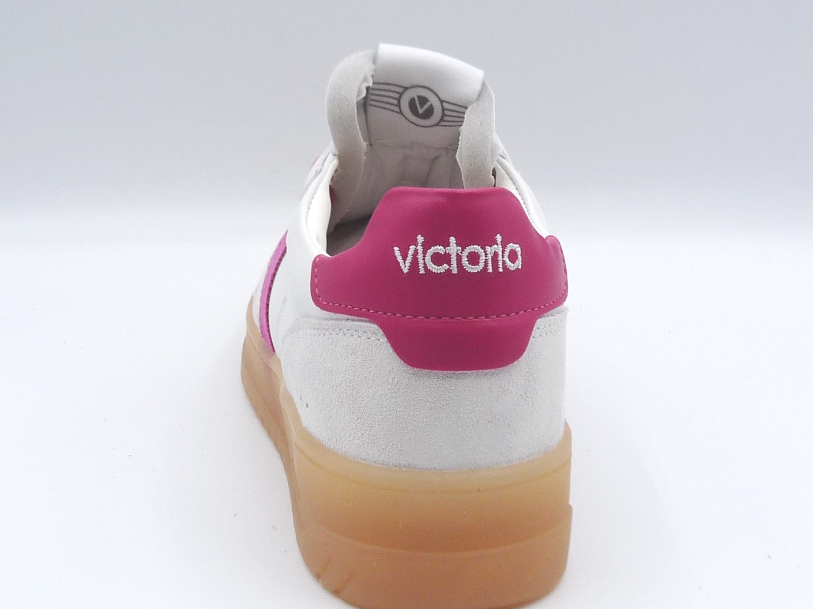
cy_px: 313
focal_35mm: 58
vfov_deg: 25.2
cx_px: 434
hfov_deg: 33.2
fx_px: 1362
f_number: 5
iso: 100
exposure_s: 1/200
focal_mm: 5.1
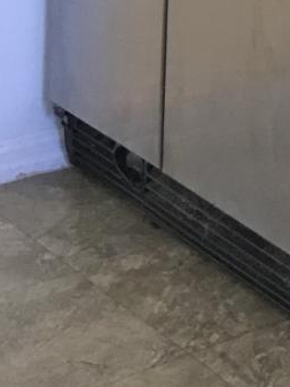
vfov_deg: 10.3
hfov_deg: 7.8
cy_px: -452
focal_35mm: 172
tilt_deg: -3.8
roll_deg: -1.7
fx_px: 1920
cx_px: 784
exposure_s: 1/15
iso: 100
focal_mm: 4.15
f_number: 2.2
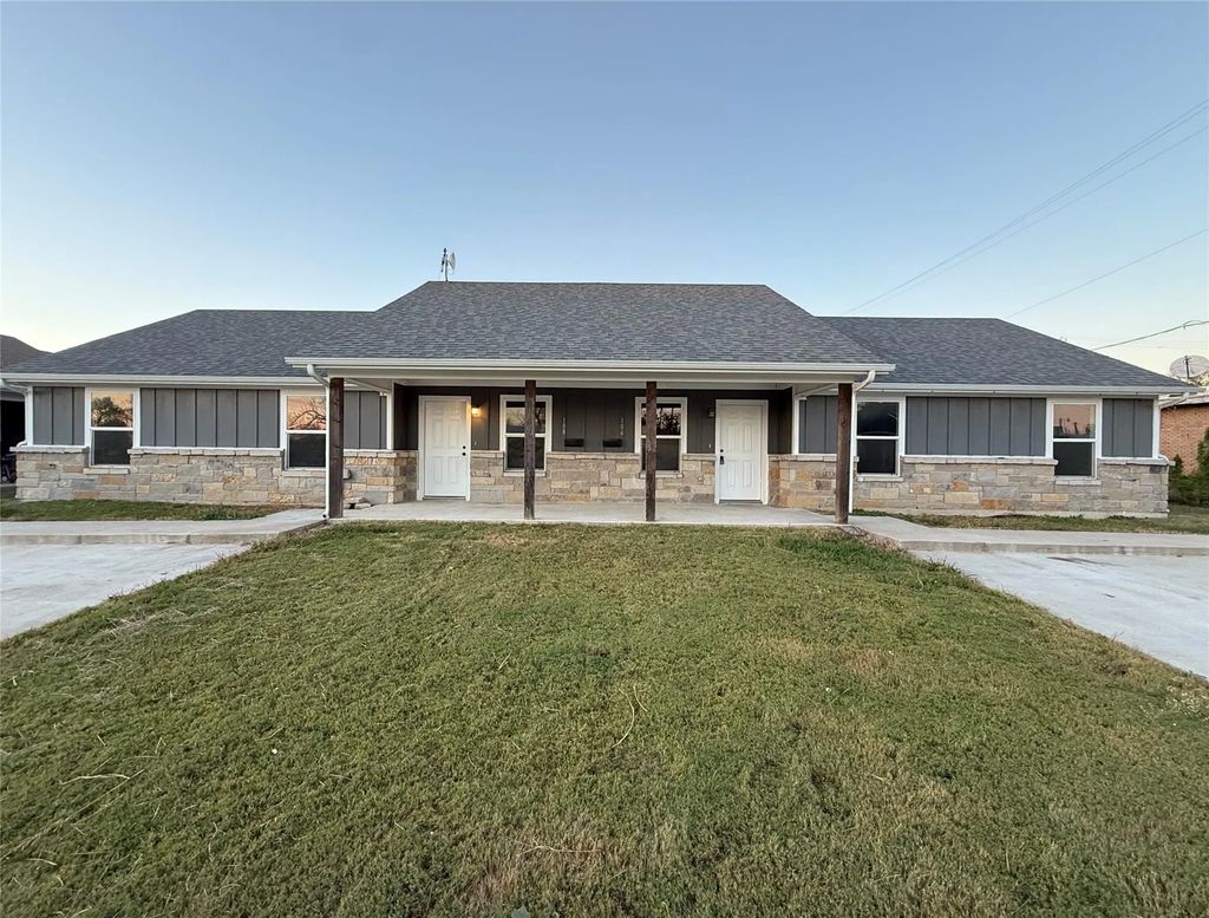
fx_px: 491
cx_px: 604
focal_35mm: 14
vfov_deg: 86.1
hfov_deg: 101.8
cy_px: 459
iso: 80
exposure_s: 1/99
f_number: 2.2
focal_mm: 2.22
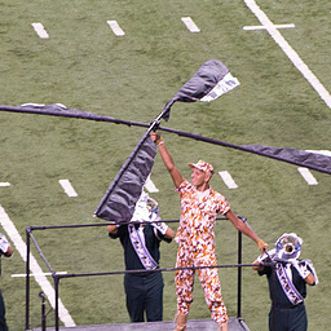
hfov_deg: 2.6
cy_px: 270
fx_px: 7259
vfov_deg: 2.6
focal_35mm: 671
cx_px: 181
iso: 1800
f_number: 5.3
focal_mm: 200
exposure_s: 1/320
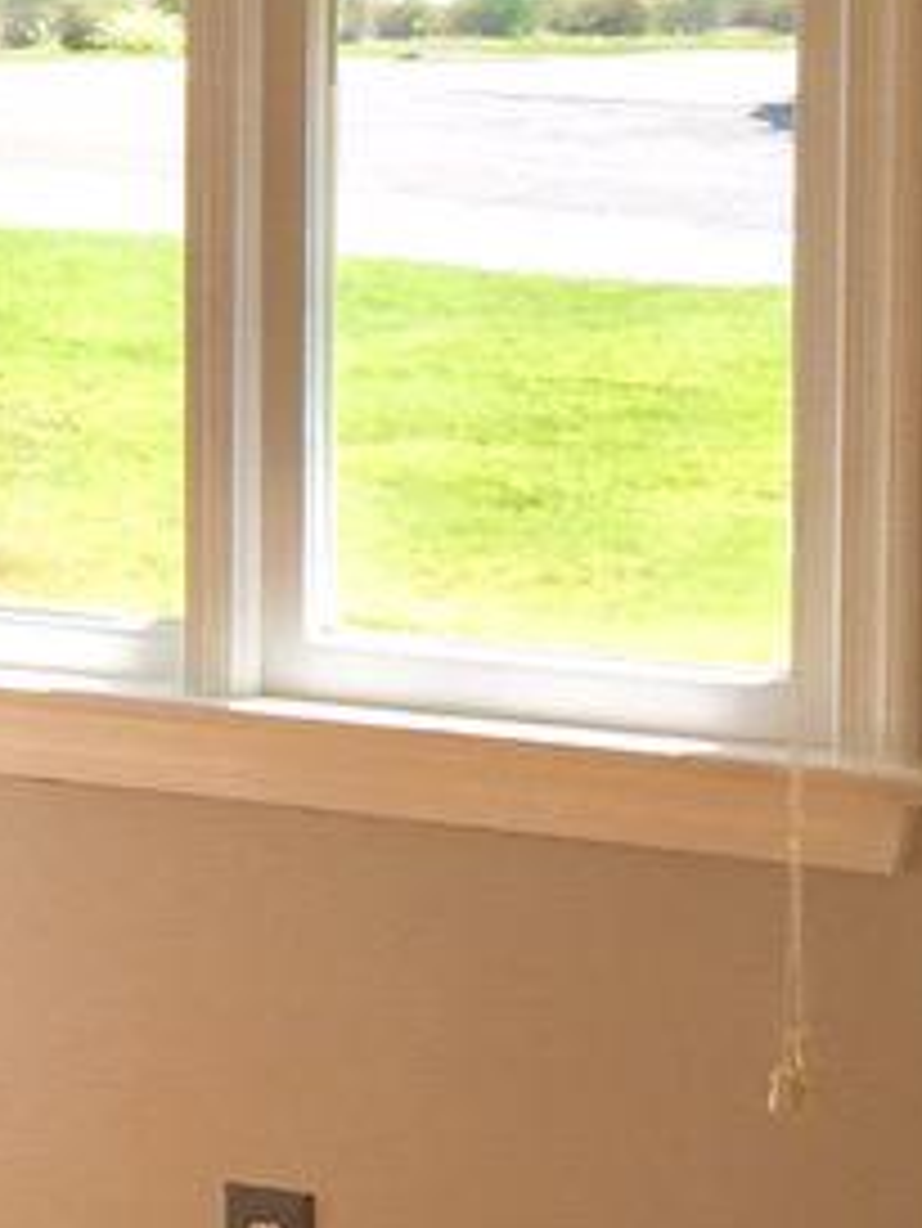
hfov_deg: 8.1
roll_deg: +0.9
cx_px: -1606
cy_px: 373
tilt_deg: -3.3
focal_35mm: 163
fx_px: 5784
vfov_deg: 12.1
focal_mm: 4.15
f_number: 2.2
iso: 32
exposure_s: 1/449
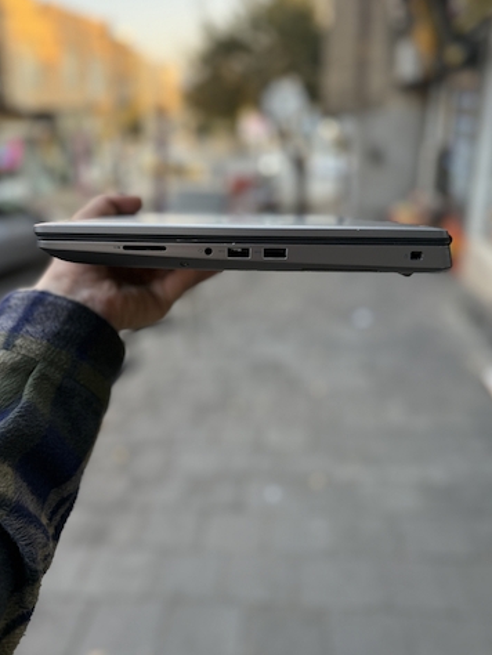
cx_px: 235
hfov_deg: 51.4
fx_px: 511
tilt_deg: -18.2
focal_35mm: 27
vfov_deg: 65.1
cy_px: 294
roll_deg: -0.8
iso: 100
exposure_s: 1/260
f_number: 1.78
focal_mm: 6.76
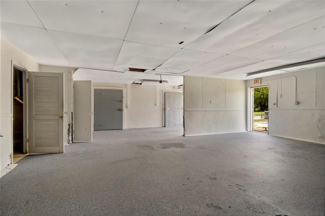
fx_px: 162
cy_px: 108
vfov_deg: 67.4
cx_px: 162
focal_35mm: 18
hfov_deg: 90.0
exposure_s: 1/60
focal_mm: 12
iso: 320
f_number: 5
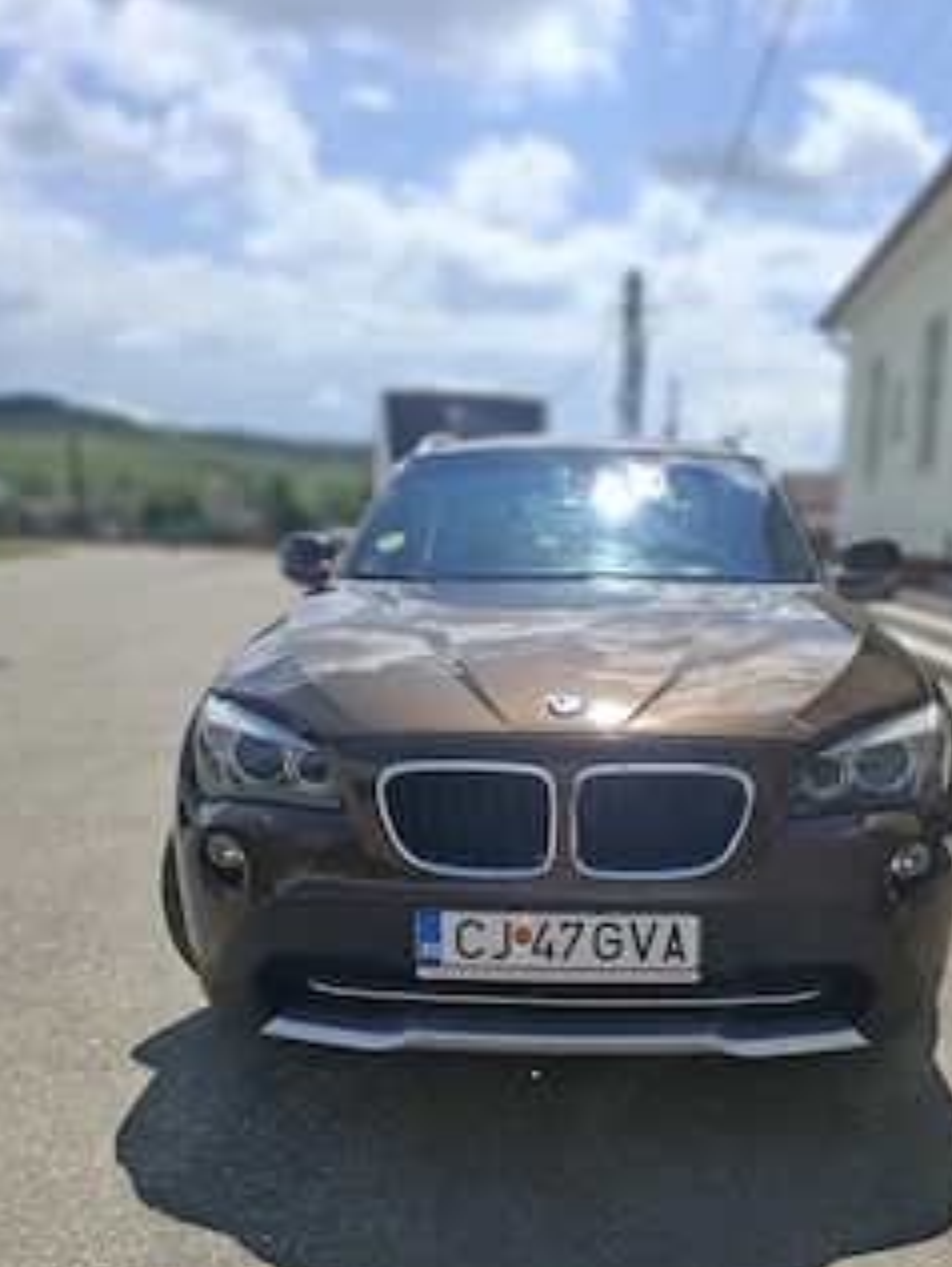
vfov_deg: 60.9
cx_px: 556
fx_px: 1063
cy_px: 783
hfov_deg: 48.1
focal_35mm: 29
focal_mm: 5.54
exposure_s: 1/2959
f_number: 1.8
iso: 50
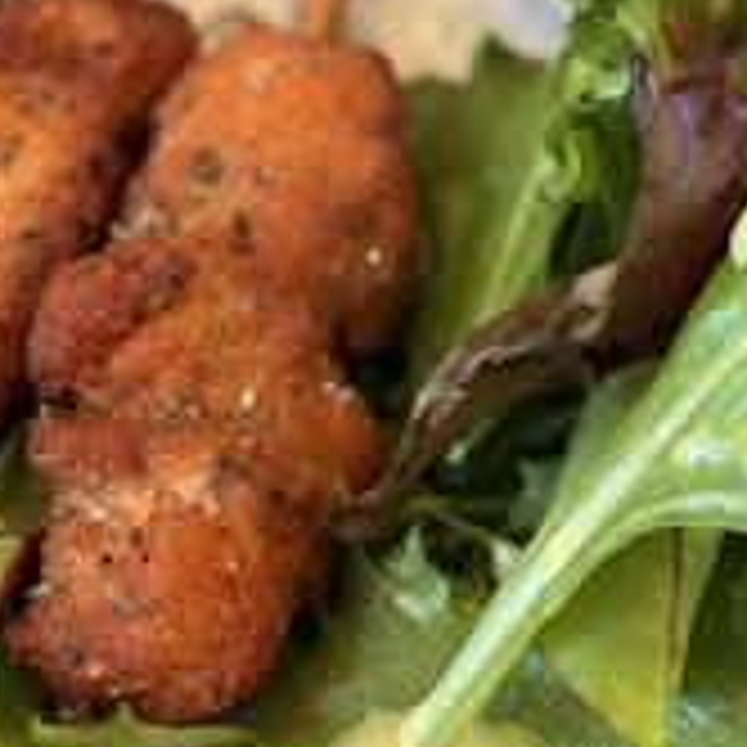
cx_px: 207
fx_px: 3662
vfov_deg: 11.6
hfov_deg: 11.6
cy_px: 76
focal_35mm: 150
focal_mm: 6.76
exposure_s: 1/33
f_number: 1.78
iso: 250
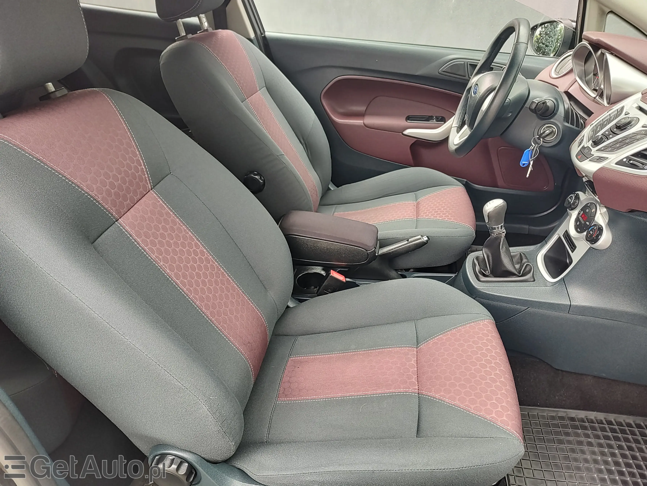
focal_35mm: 23
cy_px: 243
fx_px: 430
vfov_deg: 58.9
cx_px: 324
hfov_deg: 73.9
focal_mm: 5.56
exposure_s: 1/117
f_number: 1.8
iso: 100
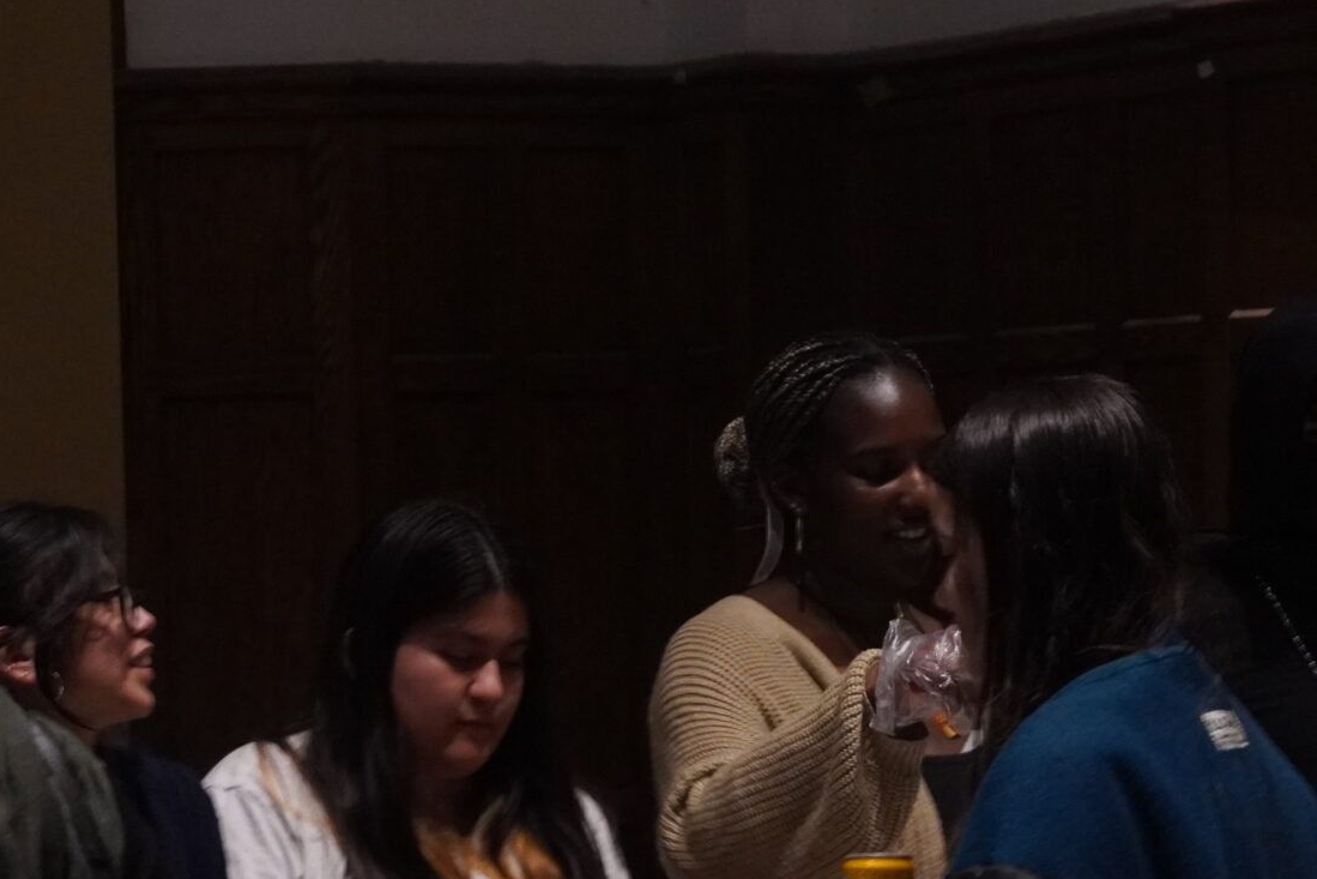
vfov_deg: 8.0
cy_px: 779
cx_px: 195
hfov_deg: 11.9
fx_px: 6262
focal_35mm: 171
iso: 2500
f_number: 5
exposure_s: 1/60
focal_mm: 49
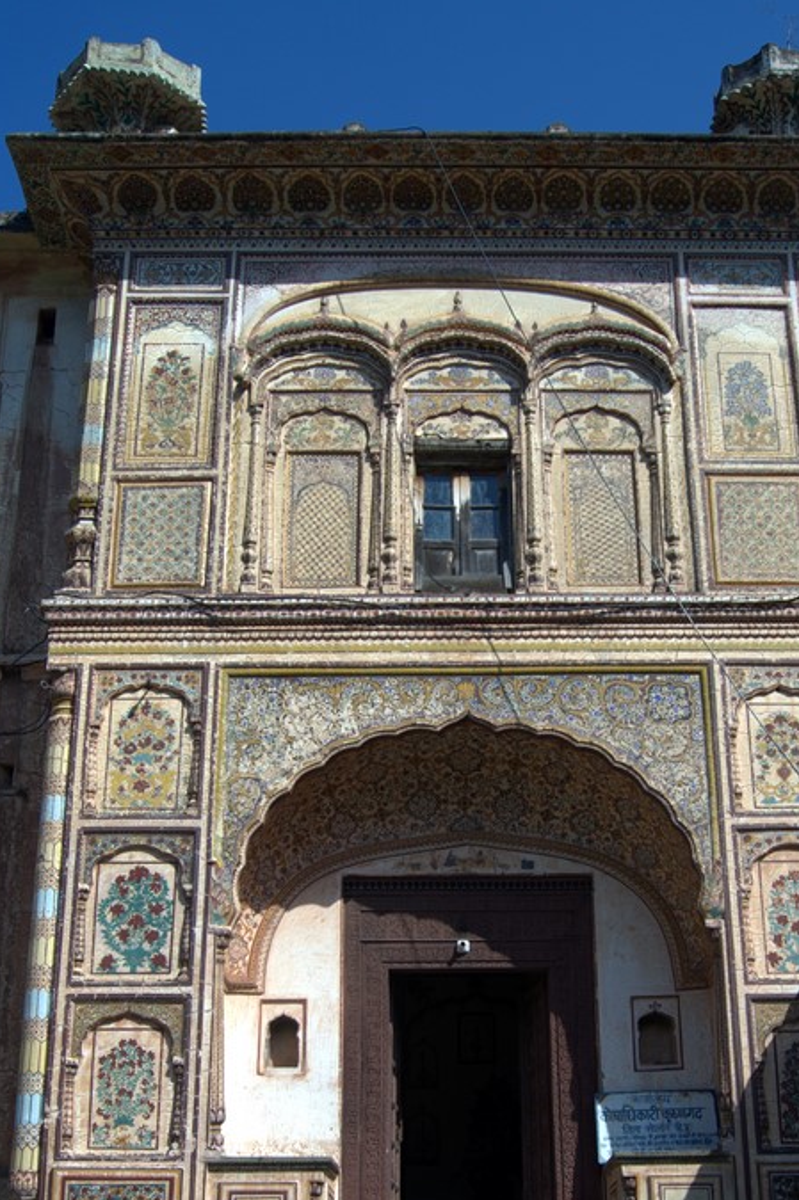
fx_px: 1600
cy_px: 786
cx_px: 485
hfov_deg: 28.0
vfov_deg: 40.7
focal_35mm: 48
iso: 100
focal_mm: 24
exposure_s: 1/200
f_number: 9
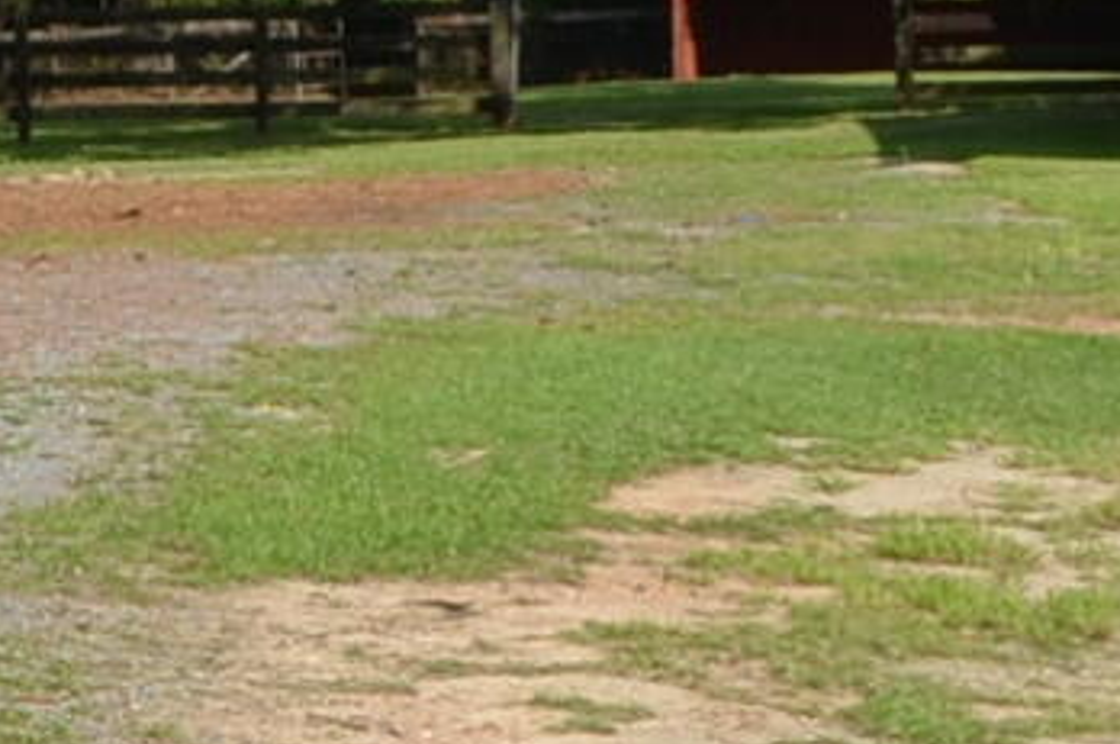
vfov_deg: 7.2
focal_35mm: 191
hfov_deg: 10.7
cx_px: 71
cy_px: 145
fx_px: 5934
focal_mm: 18
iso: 125
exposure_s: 1/250
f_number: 8
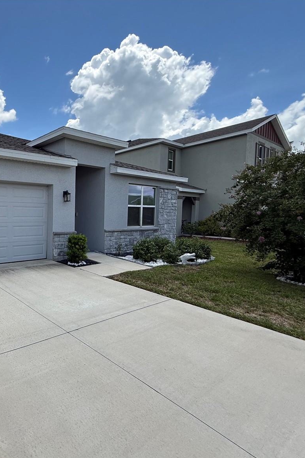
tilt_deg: -3.5
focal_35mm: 20
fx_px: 254
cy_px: 234
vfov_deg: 84.0
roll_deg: +0.1
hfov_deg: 53.6
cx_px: 27
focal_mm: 2.22
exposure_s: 1/1656
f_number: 2.2
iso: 64
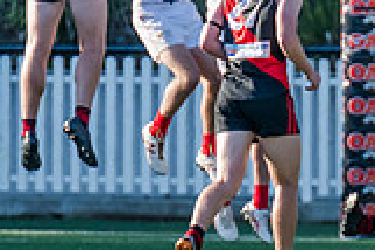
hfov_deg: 1.1
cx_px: 266
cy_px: 23
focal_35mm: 1896
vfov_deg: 0.7
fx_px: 19730
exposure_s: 1/1600
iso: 800
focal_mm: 420
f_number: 5
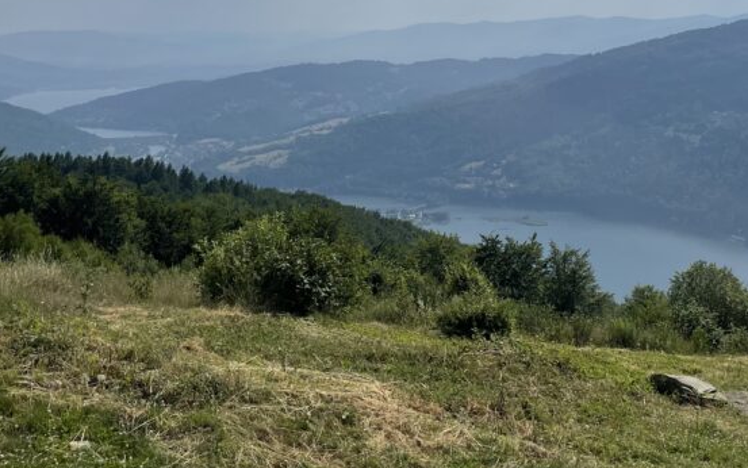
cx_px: 494
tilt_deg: +0.4
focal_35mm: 51
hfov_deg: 39.1
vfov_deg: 24.4
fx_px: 1040
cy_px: 24
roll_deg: +1.3
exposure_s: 1/10753
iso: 32
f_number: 1.6
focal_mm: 4.2
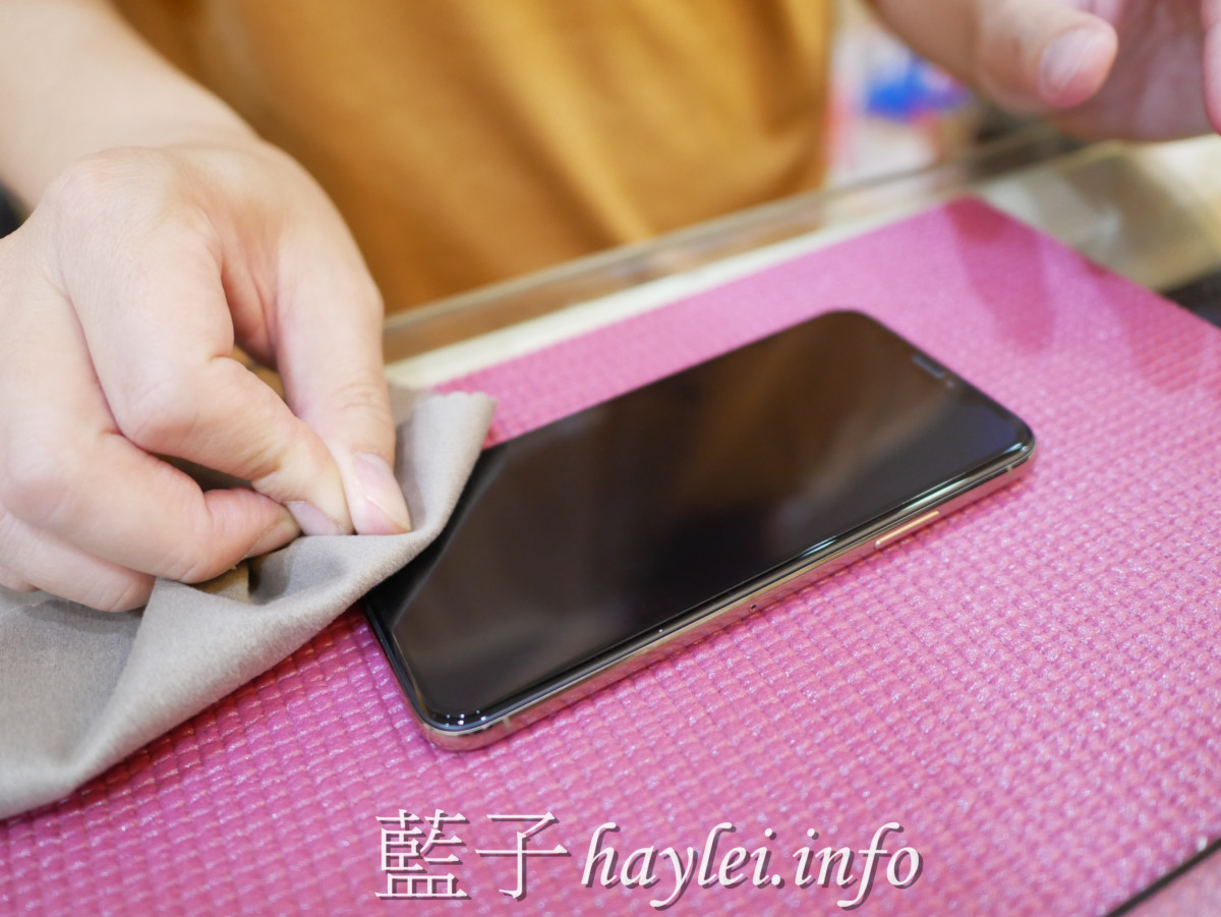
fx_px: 1059
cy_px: 458
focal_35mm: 30
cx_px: 610
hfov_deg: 59.9
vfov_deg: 46.8
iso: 1250
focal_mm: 15
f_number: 1.7
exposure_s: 1/125
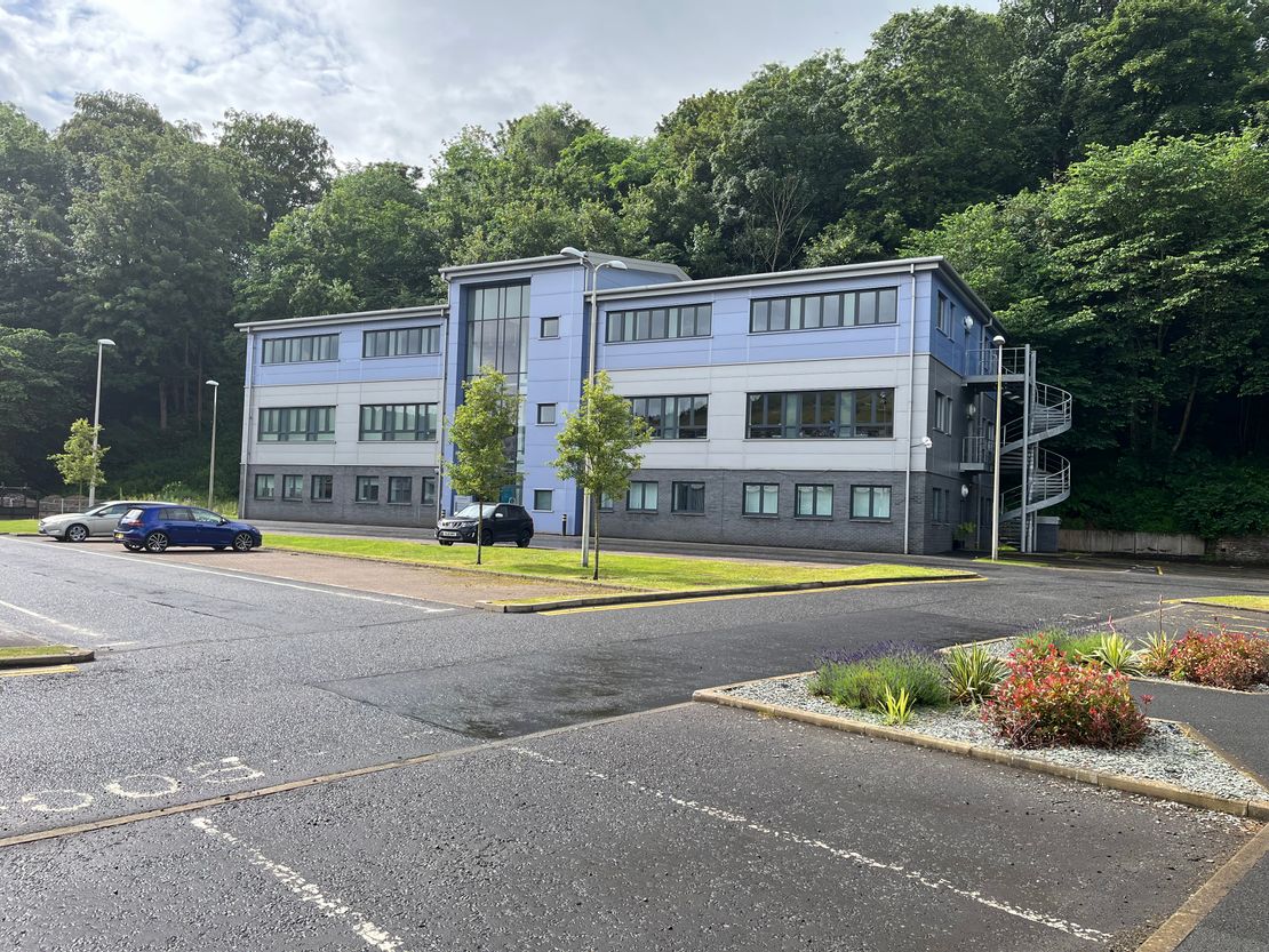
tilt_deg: +1.9
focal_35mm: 26
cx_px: 634
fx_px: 953
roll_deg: -2.0
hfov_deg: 67.3
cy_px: 476
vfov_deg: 53.1
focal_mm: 5.1
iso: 50
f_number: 1.6
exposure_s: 1/1748
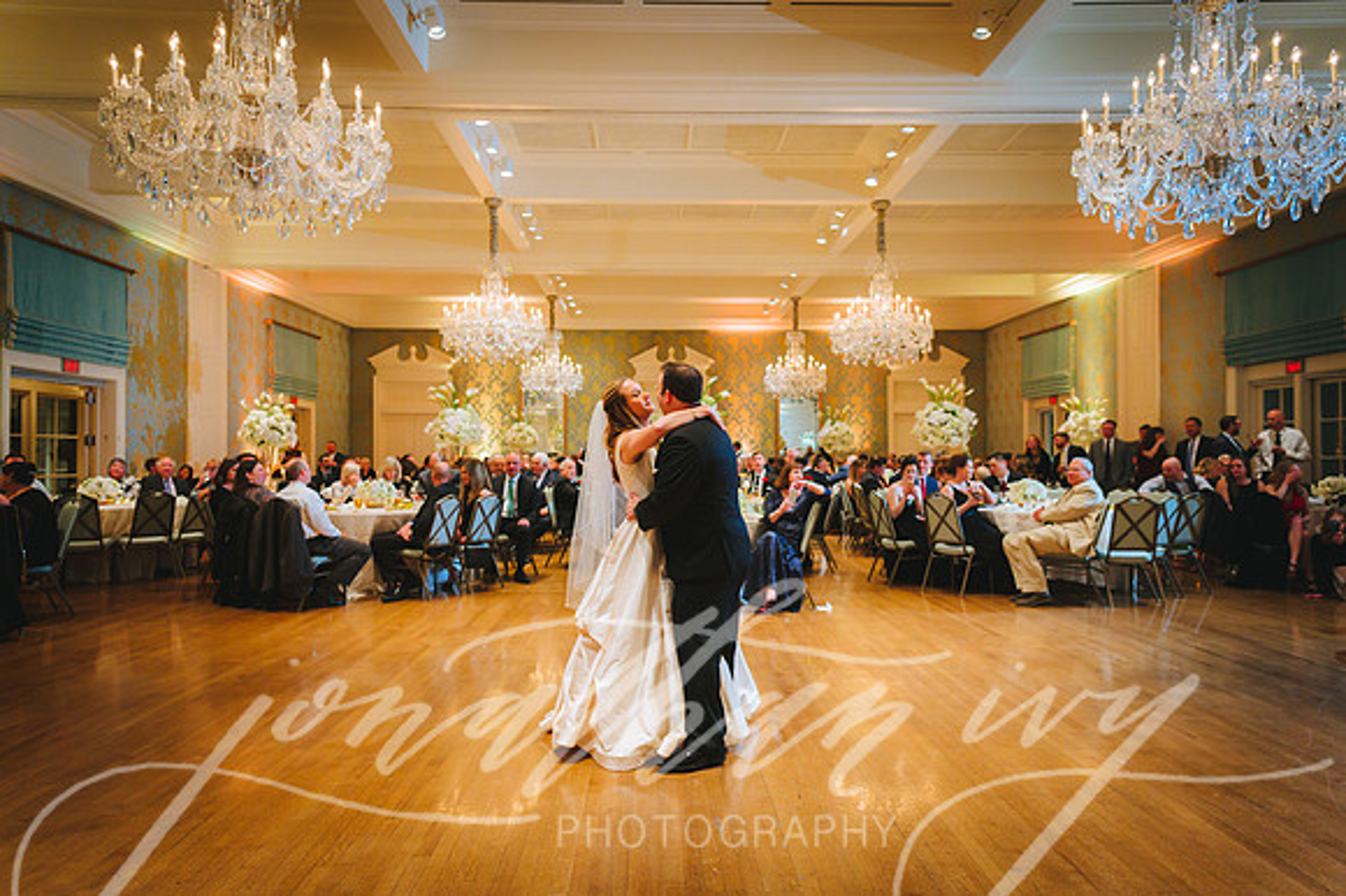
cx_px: 673
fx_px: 897
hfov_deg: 73.8
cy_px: 448
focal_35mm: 24
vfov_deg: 53.1
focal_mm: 24
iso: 1250
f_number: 2.8
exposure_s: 1/80
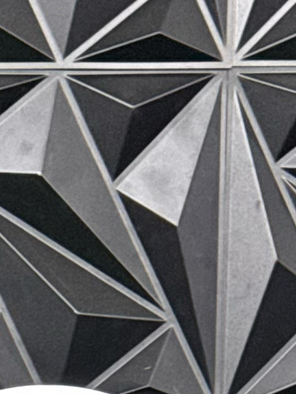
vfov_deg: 6.9
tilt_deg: -8.0
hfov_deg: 5.5
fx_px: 3054
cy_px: 1028
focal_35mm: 268
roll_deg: +0.1
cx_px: -264
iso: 200
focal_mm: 6.76
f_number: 1.78
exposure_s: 1/60
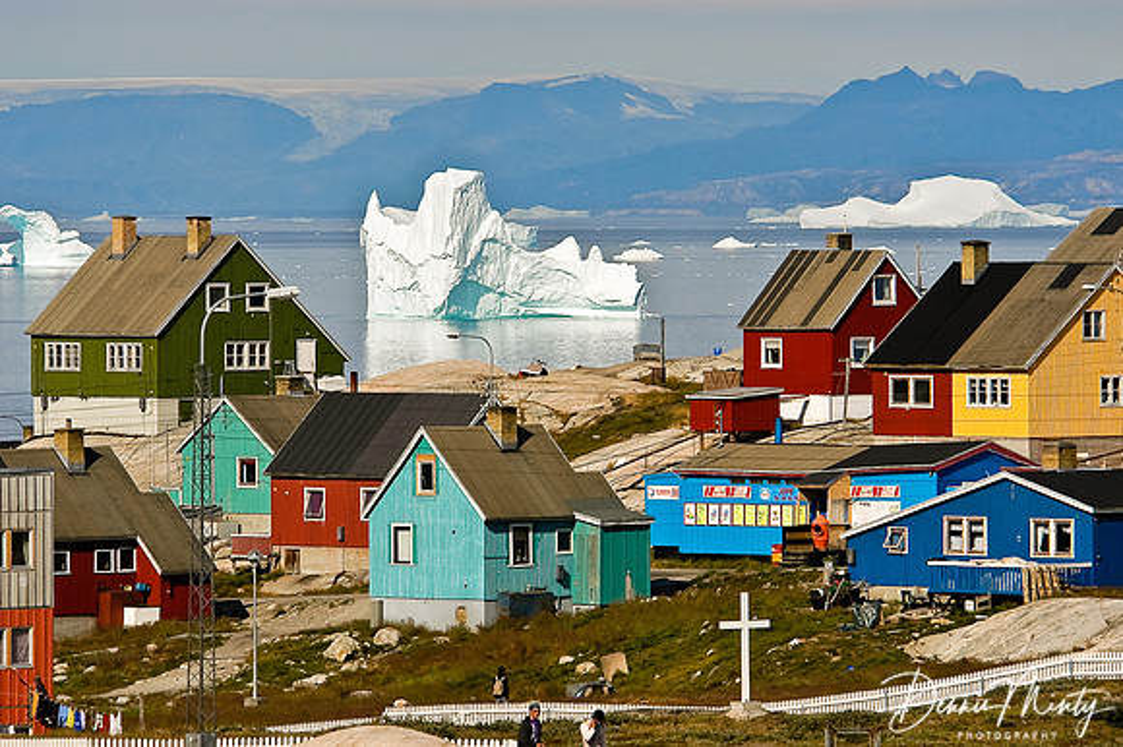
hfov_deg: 6.0
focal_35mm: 345
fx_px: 10756
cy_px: 374
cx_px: 562
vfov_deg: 4.0
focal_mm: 230
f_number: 5.6
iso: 200
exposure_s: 1/2500
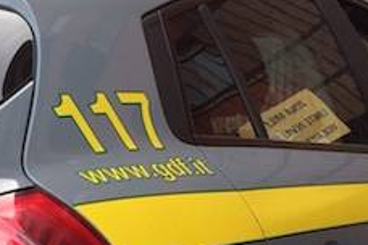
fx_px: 1083
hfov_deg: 18.8
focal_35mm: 106
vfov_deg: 12.4
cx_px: 15
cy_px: 338
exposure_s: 1/608
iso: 32
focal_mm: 4.15
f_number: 2.2
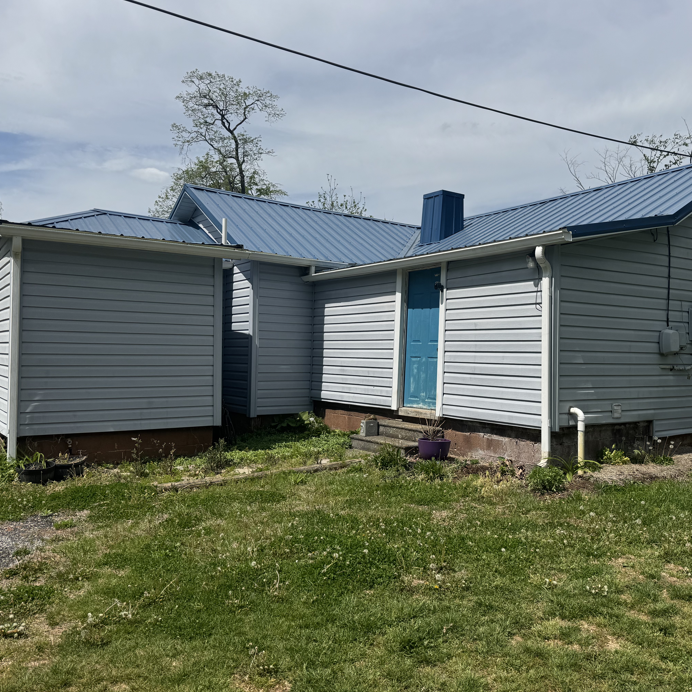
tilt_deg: +0.7
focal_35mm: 30
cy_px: 343
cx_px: 414
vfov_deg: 54.0
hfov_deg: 53.7
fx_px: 679
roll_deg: -1.4
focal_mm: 6.76
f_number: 1.78
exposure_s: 1/9009
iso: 80
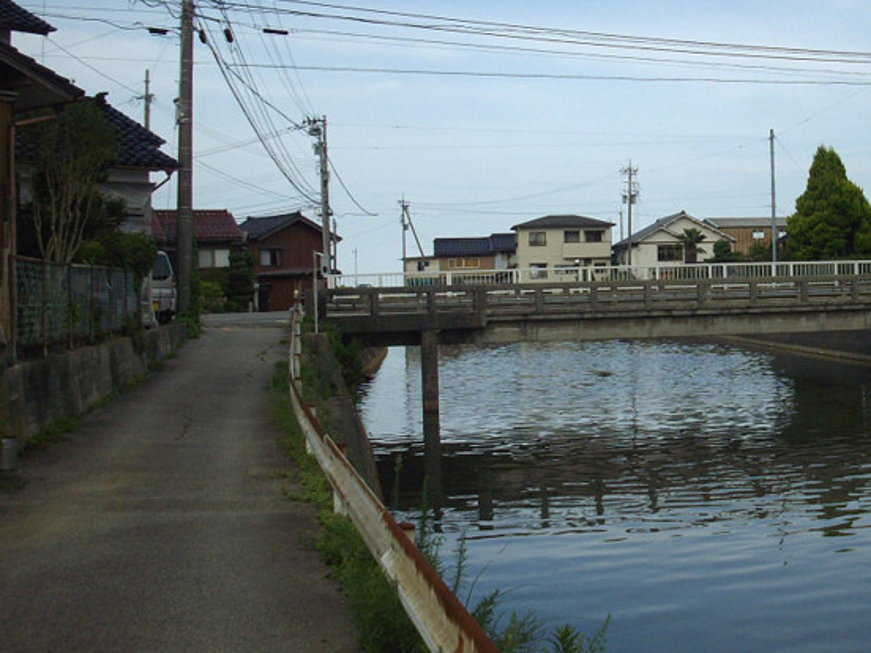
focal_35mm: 57
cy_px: 237
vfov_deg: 25.6
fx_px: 1434
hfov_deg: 33.1
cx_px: 663
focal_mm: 6.2
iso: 80
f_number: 5.6
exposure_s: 1/250
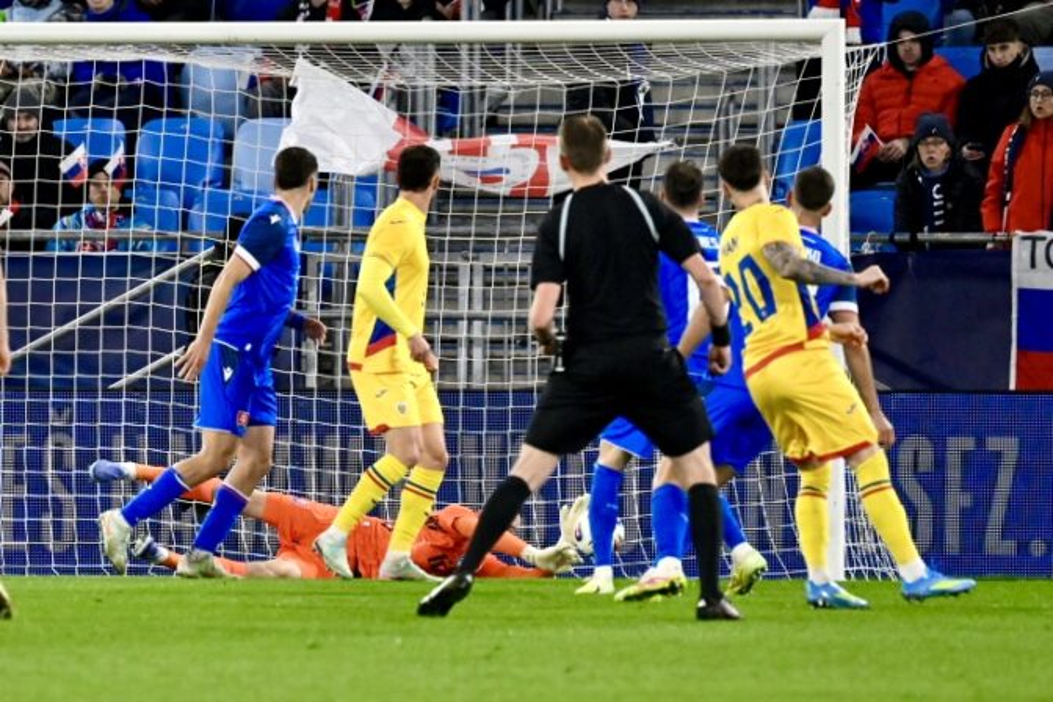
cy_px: 351
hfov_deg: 5.2
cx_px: 526
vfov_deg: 3.4
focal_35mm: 400
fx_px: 11699
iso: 5000
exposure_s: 1/1250
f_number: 5.6
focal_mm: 400
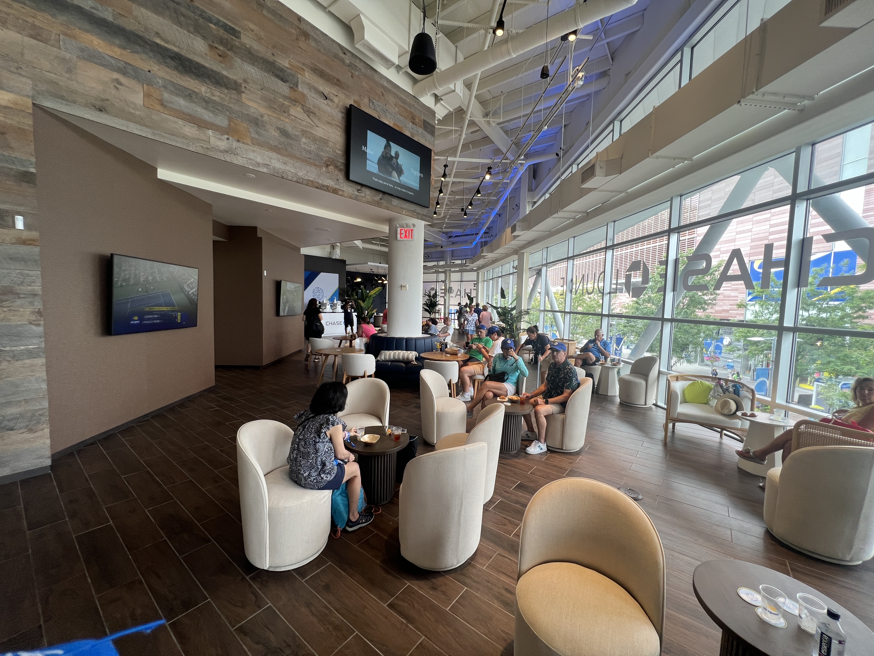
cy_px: 328
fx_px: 328
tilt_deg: -3.5
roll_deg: -1.5
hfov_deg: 106.2
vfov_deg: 89.9
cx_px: 437
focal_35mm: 13
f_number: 1.8
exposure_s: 1/99
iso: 50
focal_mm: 1.57
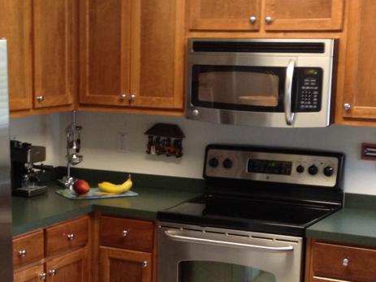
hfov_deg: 22.4
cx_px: 123
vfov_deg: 16.9
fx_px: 946
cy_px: 219
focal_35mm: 87
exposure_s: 1/20
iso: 160
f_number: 2.4
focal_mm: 4.28
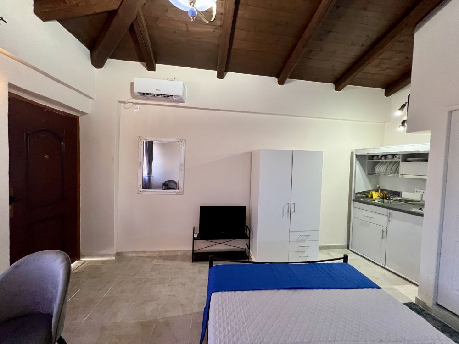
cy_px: 172
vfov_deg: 89.9
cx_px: 230
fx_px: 172
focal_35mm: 13
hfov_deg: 106.2
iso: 400
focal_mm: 1.57
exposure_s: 1/50
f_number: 1.8
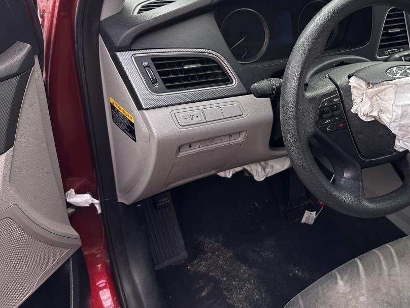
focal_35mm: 38
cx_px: 310
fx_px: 450
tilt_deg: -27.1
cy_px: 98
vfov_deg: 37.2
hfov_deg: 47.1
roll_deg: -4.4
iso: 80
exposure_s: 1/247
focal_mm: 6.86
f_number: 1.78
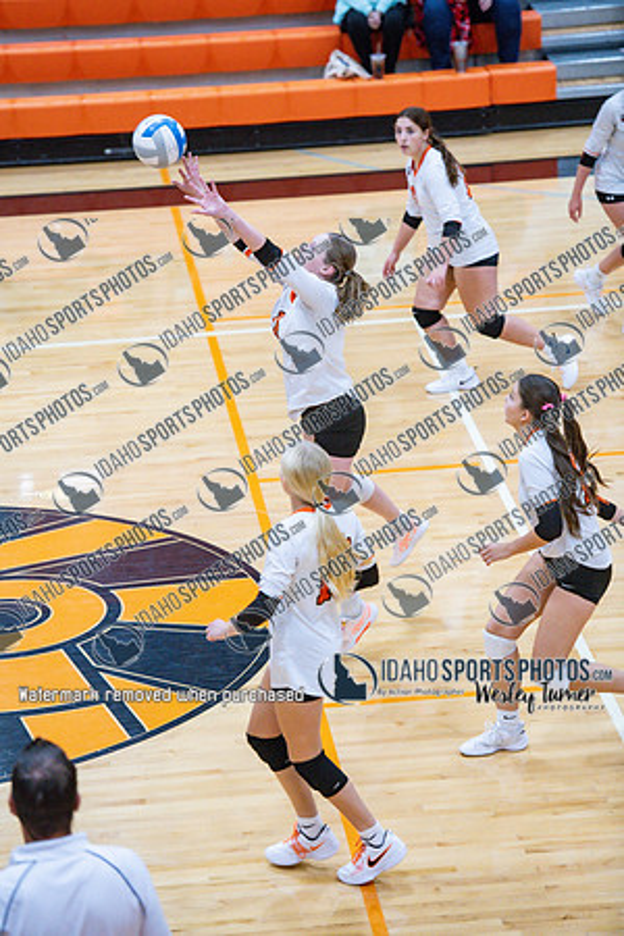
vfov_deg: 15.2
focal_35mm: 135
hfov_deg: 10.2
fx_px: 3510
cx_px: 312
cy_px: 468
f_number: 3.2
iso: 5000
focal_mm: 135
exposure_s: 1/800
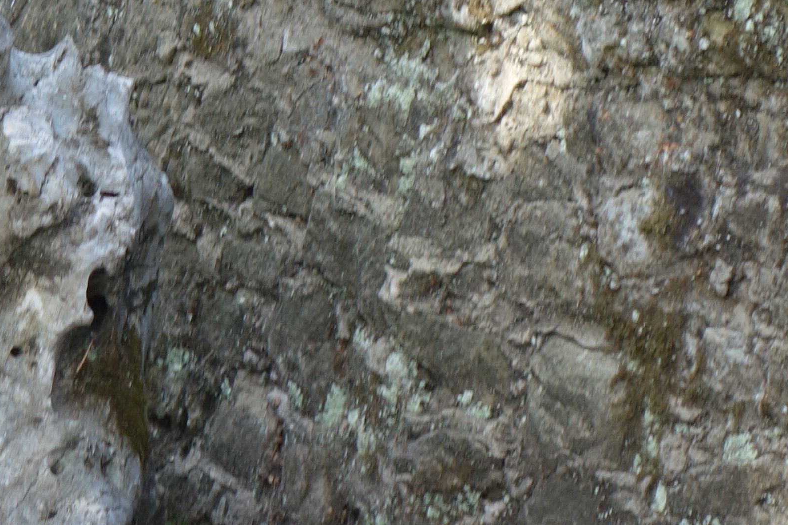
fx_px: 5888
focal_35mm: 269
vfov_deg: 5.1
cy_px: -272
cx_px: 18
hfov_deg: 7.6
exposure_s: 1/80
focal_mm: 29.15
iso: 125
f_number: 4.5
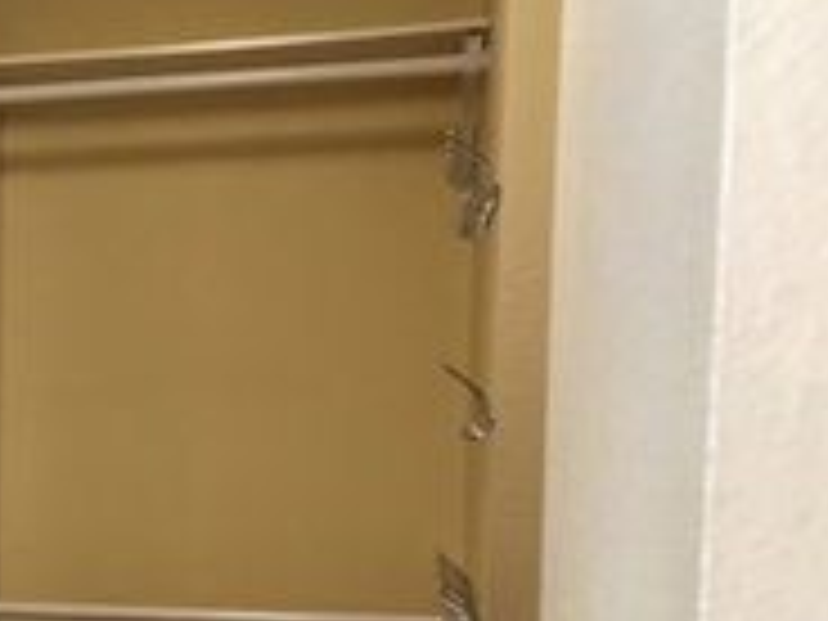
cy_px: 554
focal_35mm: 65
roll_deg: +1.3
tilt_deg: -7.3
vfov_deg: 22.1
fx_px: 1555
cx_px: -119
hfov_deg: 27.0
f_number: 1.8
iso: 100
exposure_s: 1/13
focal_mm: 3.99
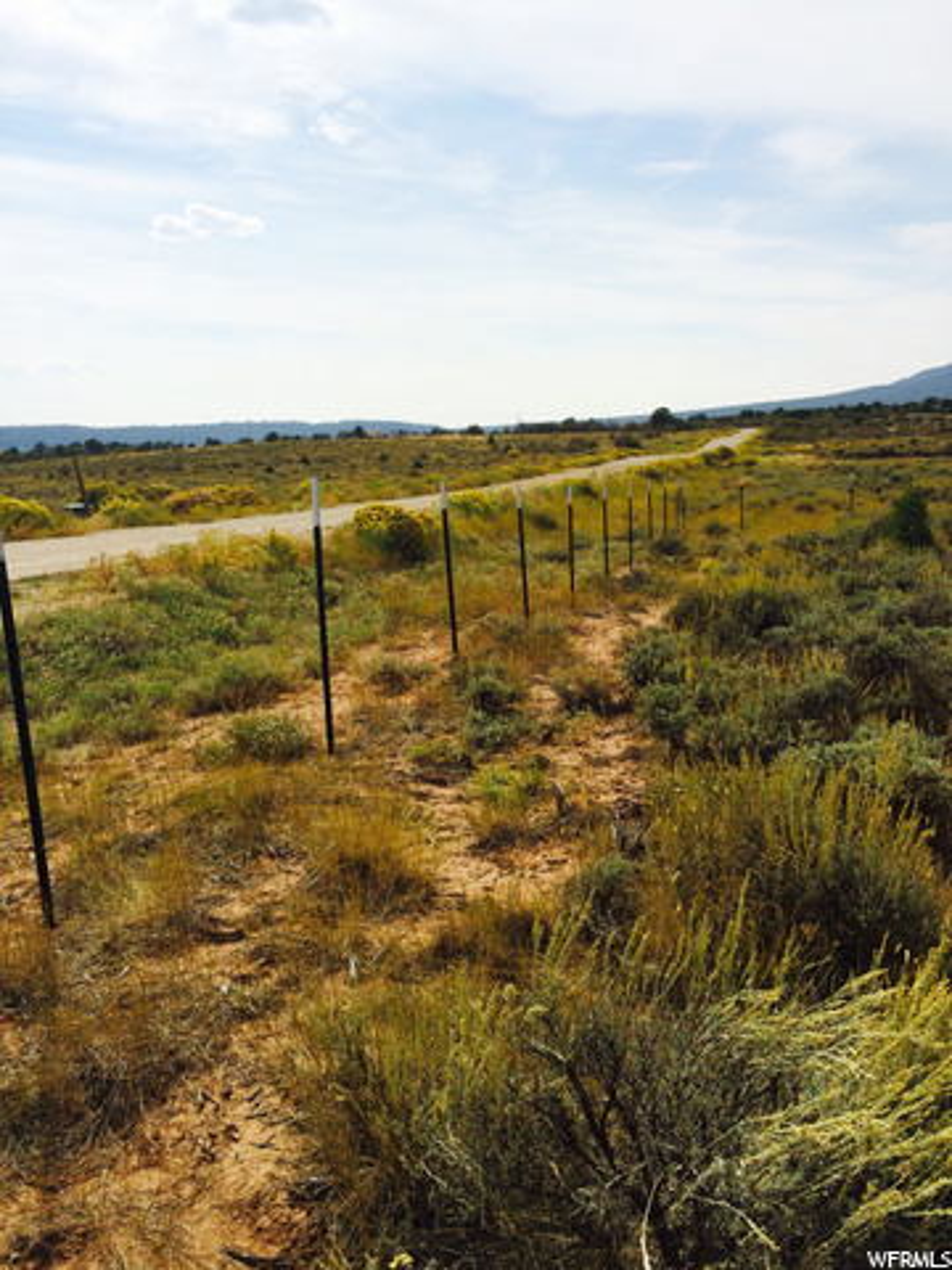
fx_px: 1063
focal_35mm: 29
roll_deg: +1.2
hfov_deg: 48.2
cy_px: 635
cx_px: 476
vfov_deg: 61.7
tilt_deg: -11.3
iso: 32
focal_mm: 4.15
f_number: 2.2
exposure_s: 1/3731
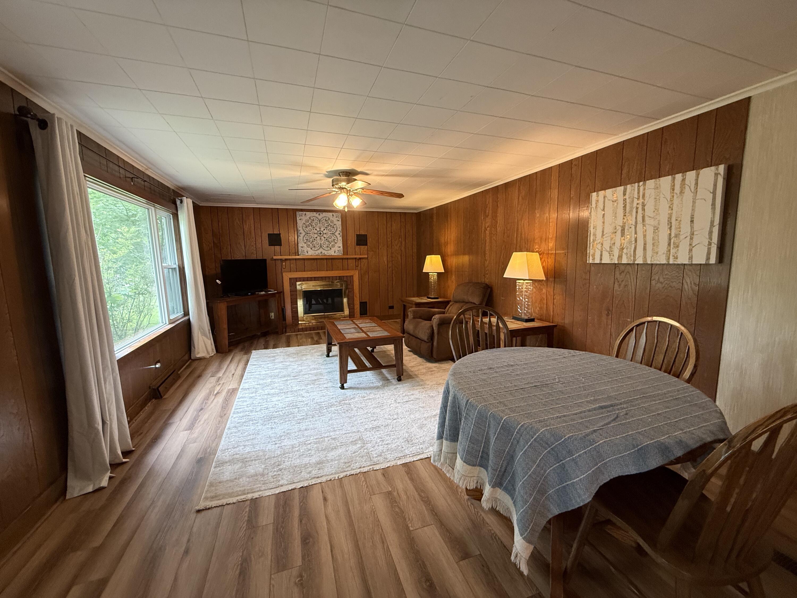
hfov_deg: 102.1
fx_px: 322
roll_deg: +1.7
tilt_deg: -6.2
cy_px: 299
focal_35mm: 14
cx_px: 398
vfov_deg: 85.7
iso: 320
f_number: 2.2
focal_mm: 2.22
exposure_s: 1/60
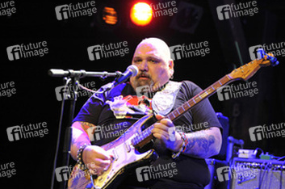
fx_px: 687
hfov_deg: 23.4
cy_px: 111
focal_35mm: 87
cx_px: 168
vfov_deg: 15.6
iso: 1600
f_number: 2.8
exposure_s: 1/160
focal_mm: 68
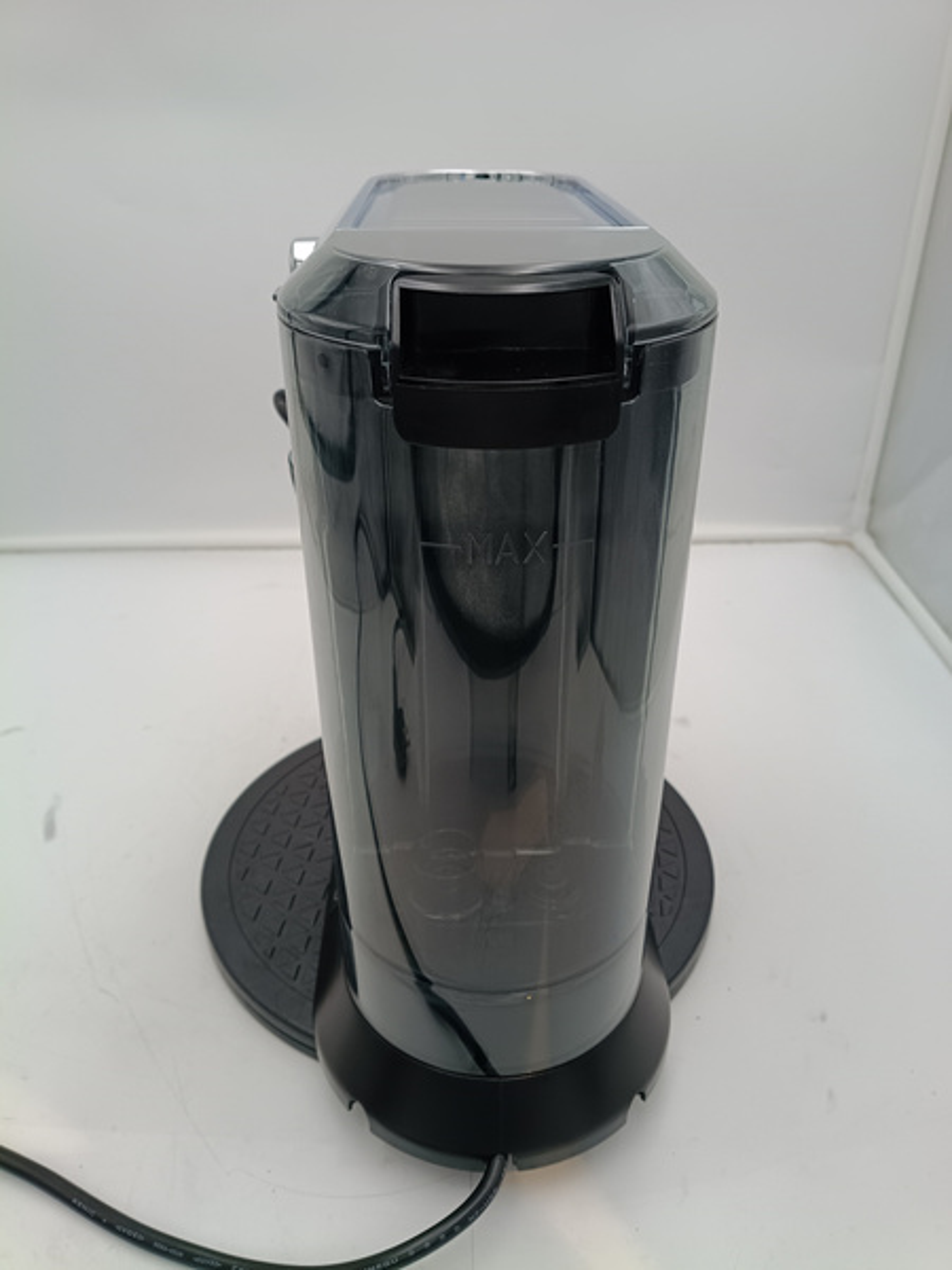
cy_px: 635
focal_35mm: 26
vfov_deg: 67.3
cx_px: 476
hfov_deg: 53.1
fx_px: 953
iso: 143
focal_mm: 4.81
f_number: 1.8
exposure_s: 1/162
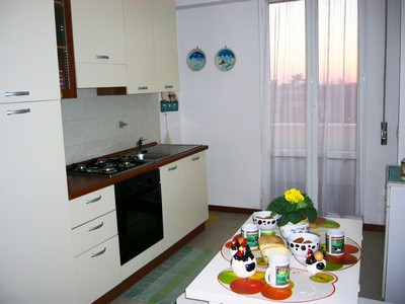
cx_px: 202
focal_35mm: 35
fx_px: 409
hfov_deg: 52.6
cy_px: 152
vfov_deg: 40.7
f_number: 2.8
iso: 100
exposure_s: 1/60
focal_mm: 5.8
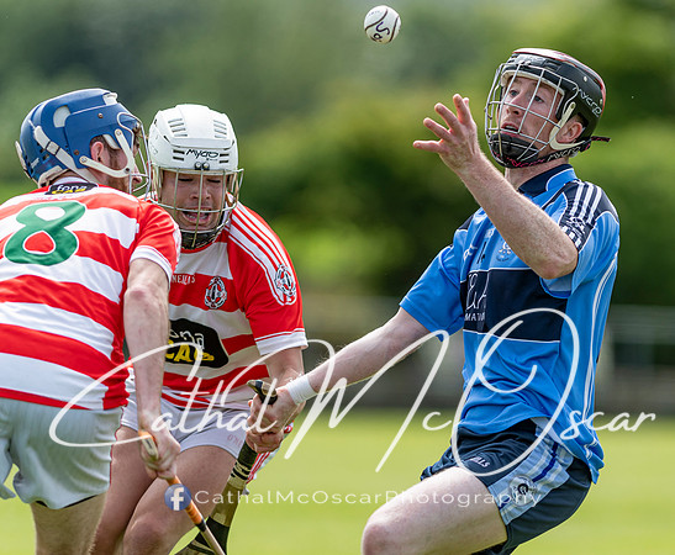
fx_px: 10985
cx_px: 432
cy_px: 280
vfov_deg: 2.9
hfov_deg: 3.5
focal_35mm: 544
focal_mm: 300
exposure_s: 1/1600
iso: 100
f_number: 2.8
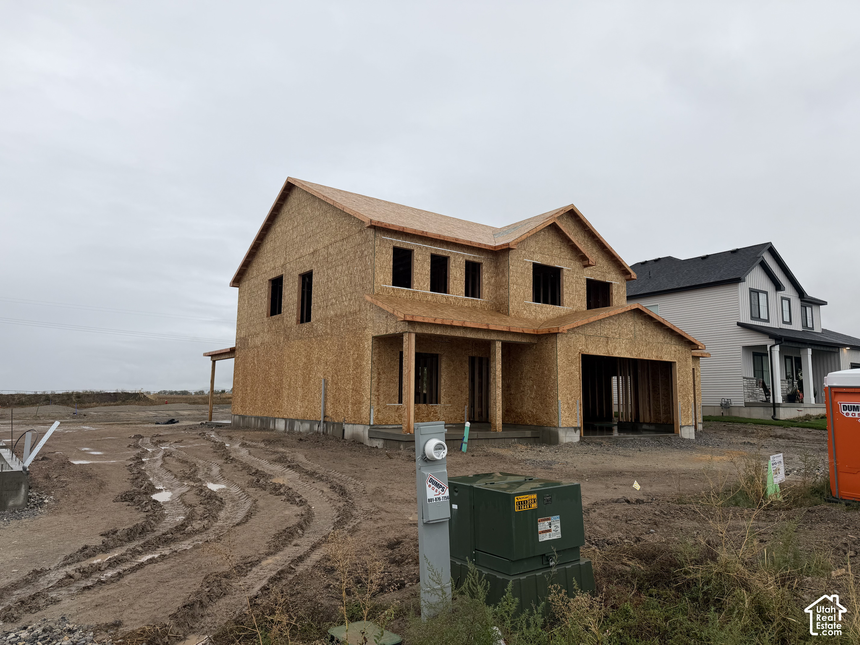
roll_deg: -0.5
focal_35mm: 24
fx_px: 596
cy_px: 322
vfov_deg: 56.8
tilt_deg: +7.8
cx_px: 430
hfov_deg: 71.6
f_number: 1.78
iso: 80
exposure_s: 1/849
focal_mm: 6.76
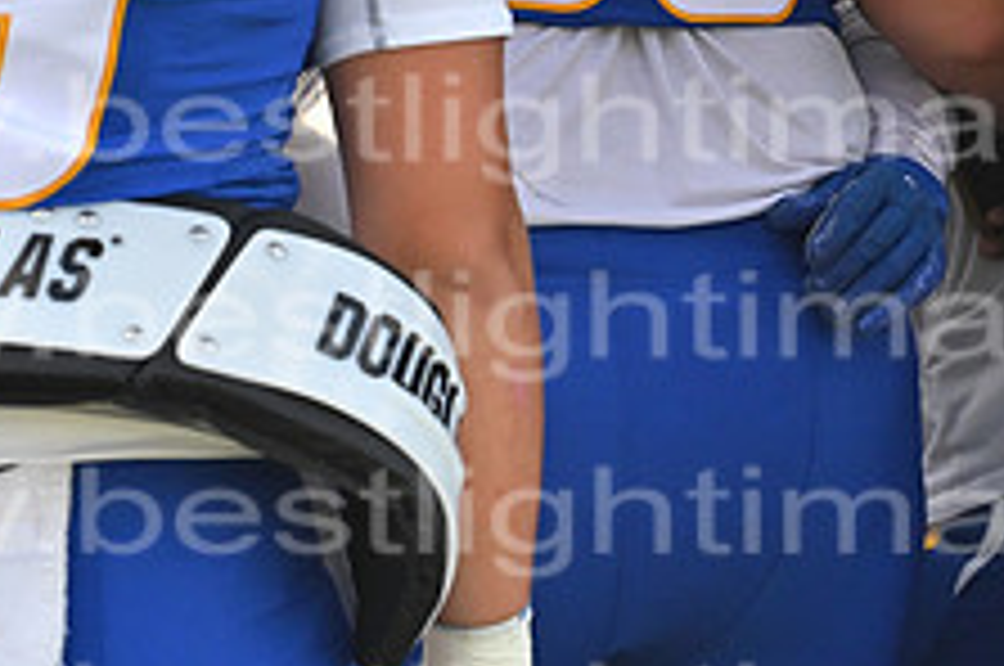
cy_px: 32
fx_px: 5068
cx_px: 662
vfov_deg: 7.5
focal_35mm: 182
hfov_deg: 11.3
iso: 2200
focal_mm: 70
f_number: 4
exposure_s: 1/8000
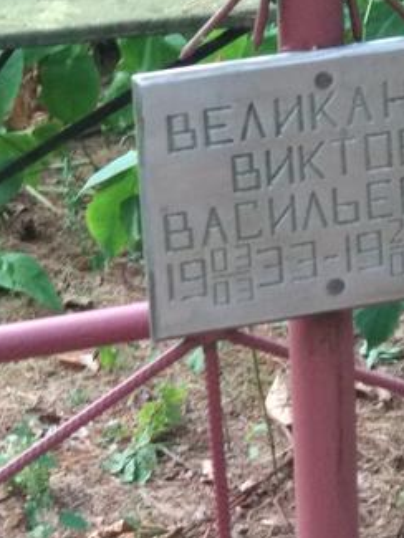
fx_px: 1493
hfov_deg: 15.3
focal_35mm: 96
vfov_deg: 20.4
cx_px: 315
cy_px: 303
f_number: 2.6
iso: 500
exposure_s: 1/60
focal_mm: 5.99
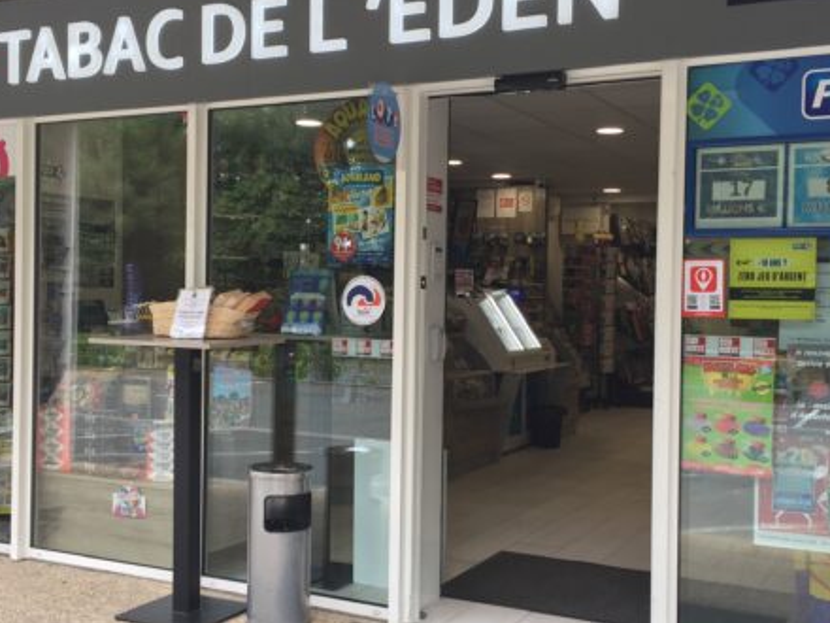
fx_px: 1055
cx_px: 374
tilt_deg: -2.7
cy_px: 312
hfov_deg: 42.9
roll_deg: -1.3
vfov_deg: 32.9
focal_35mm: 44
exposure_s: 1/111
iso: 32
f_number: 2.2
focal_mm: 4.15
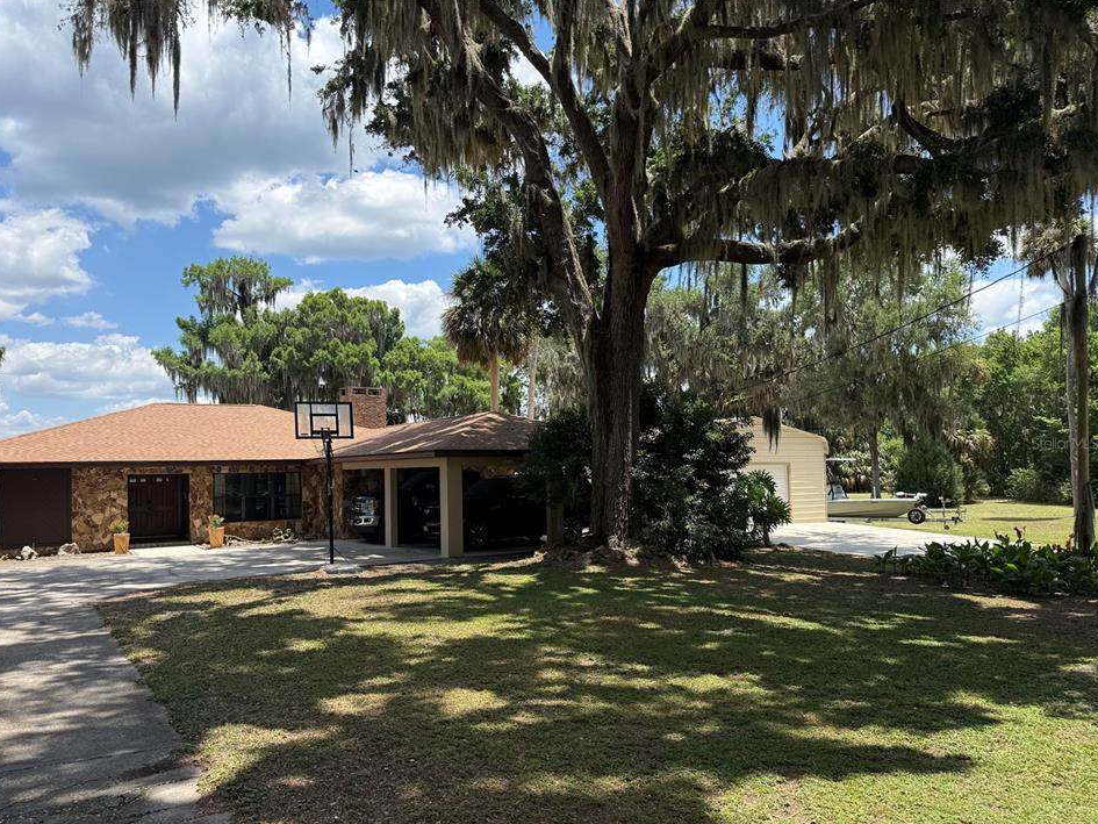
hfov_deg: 67.2
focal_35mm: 26
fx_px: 825
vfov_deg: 53.0
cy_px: 443
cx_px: 507
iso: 80
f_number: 1.78
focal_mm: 6.76
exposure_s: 1/3279
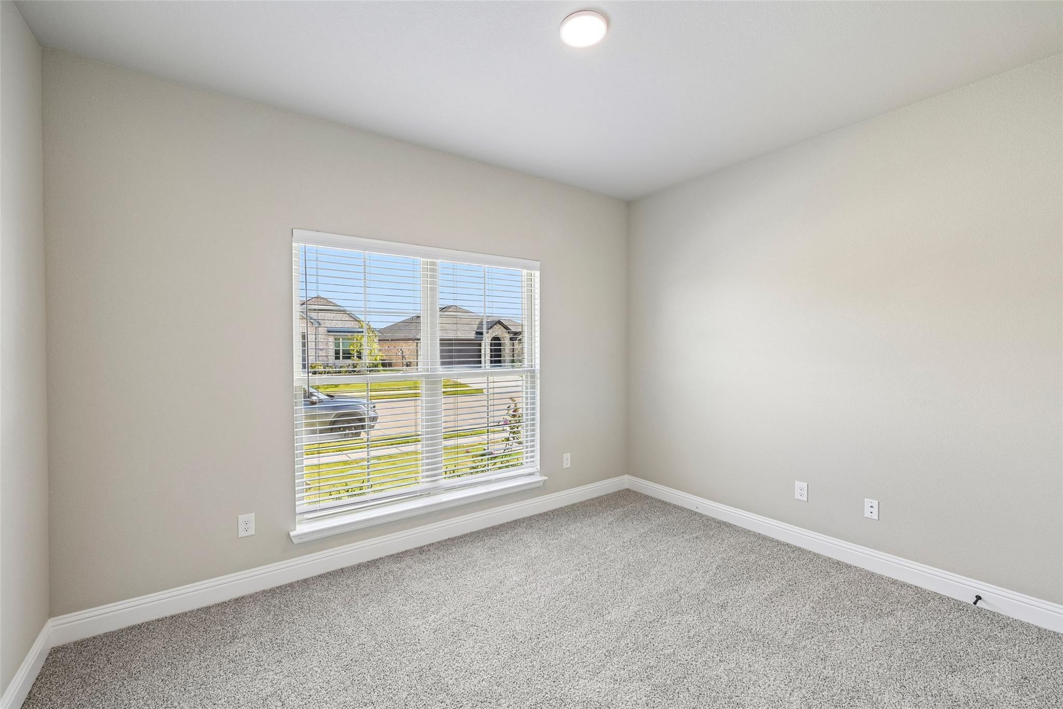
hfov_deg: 100.4
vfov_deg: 77.3
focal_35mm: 15
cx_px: 532
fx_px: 443
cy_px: 354
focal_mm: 15
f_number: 8
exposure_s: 1/125
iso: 400
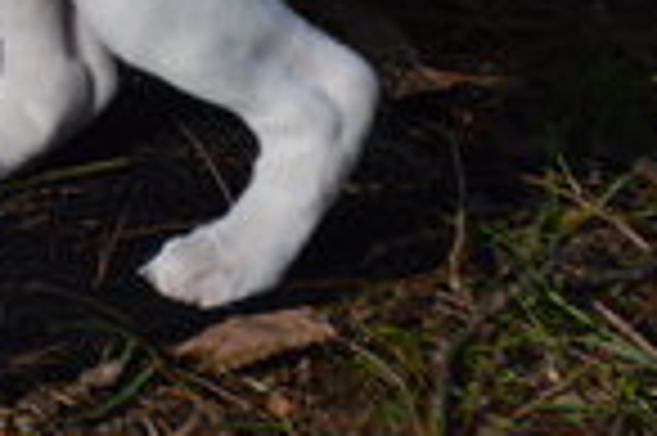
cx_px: -310
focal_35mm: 524
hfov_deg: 3.9
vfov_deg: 2.6
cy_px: -180
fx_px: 9552
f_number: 5.6
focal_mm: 102
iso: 400
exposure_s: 1/1250
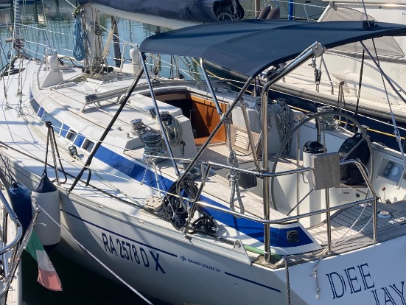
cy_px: 164
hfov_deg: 36.4
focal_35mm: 52
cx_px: 274
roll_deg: +0.7
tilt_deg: -17.6
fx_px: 610
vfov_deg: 28.1
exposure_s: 1/2183
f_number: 1.8
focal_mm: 3.99
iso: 20
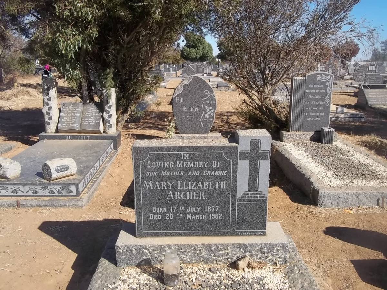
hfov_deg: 56.8
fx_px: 358
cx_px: 194
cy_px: 145
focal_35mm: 32
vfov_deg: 44.2
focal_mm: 5.7
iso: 80
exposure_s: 1/400
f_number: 5.5
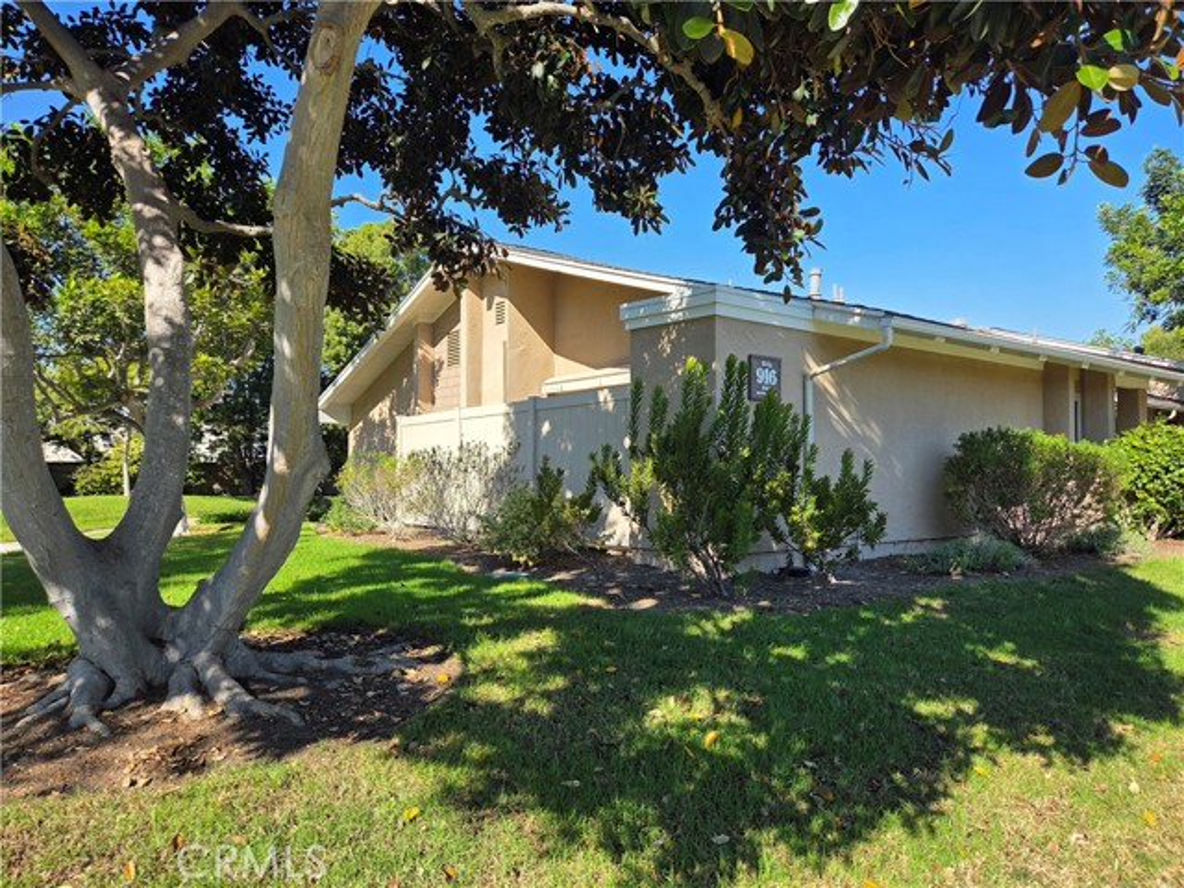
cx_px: 592
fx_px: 787
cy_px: 444
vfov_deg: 58.9
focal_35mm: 23
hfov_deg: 73.9
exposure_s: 1/2835
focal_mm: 5.4
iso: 80
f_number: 1.8
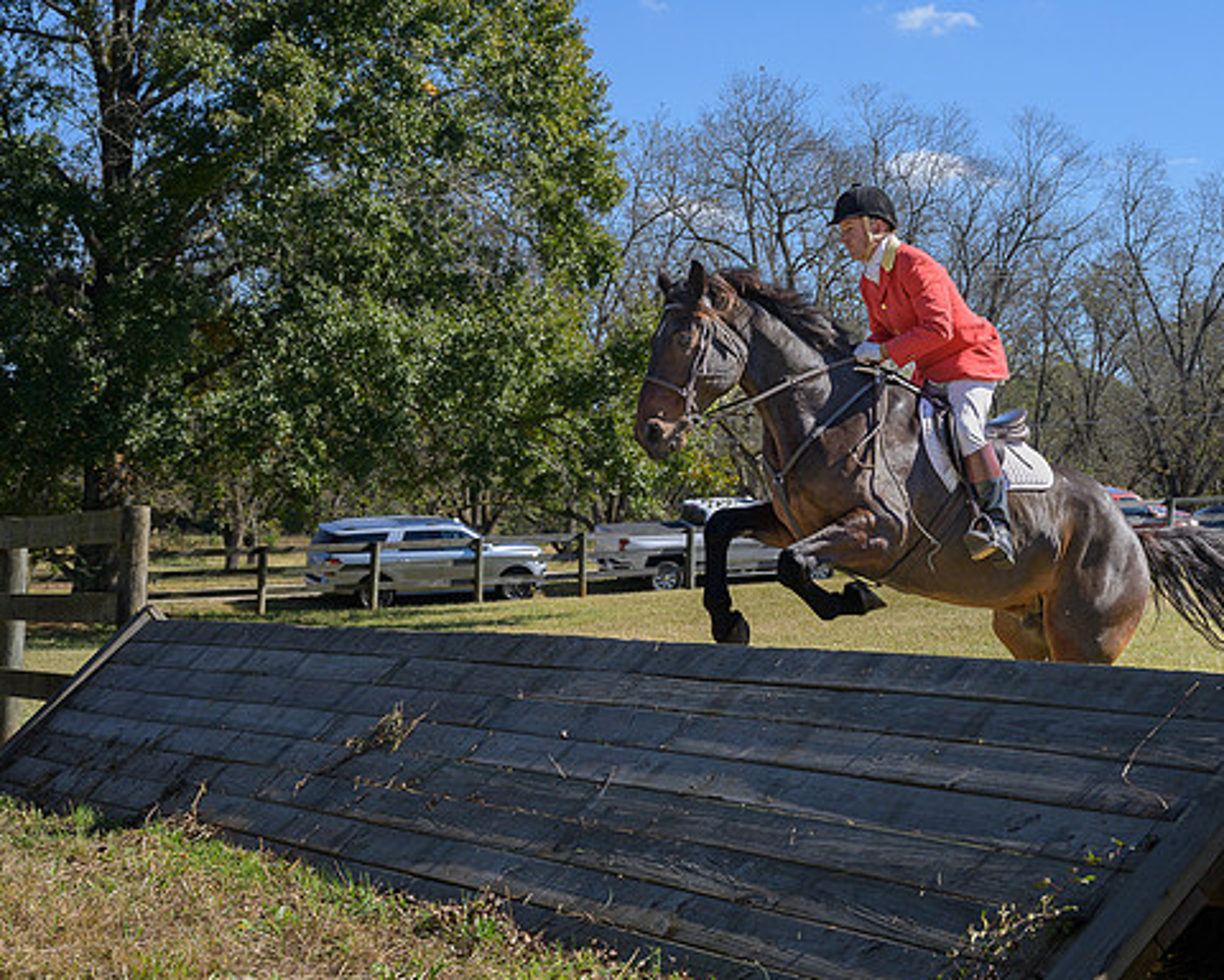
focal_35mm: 69
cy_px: 385
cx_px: 856
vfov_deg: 22.1
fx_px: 2500
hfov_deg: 27.3
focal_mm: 44
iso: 200
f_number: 5.6
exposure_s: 1/800
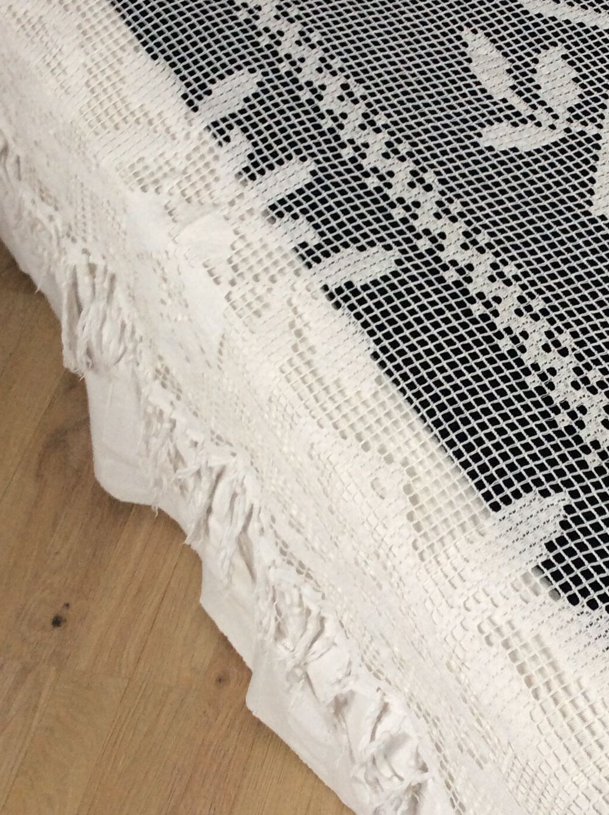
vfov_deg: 32.2
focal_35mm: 60
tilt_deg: -52.4
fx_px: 1410
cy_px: 369
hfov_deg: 23.8
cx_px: 521
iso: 64
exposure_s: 1/25
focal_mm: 3.3
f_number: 2.4
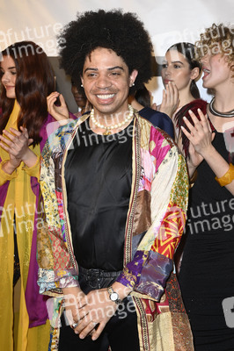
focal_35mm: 60
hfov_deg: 22.6
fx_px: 586
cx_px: 117
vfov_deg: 33.4
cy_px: 176
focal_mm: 60
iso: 500
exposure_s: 1/160
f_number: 5.6
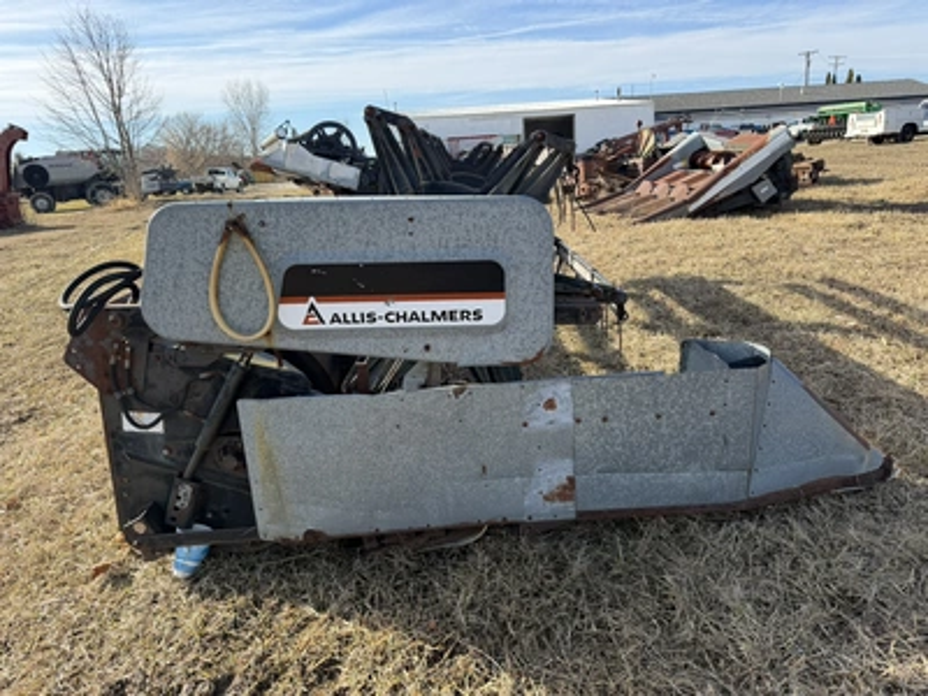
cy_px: 348
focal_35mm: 24
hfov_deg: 71.6
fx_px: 643
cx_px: 464
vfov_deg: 56.8
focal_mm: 6.76
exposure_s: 1/2525
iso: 100
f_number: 1.78
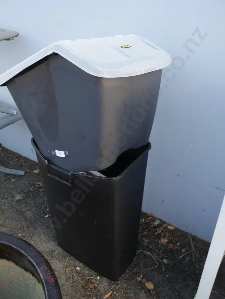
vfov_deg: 54.0
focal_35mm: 34
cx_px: 112
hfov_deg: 41.8
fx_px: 295
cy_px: 150
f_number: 4
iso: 200
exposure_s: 1/60
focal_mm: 17
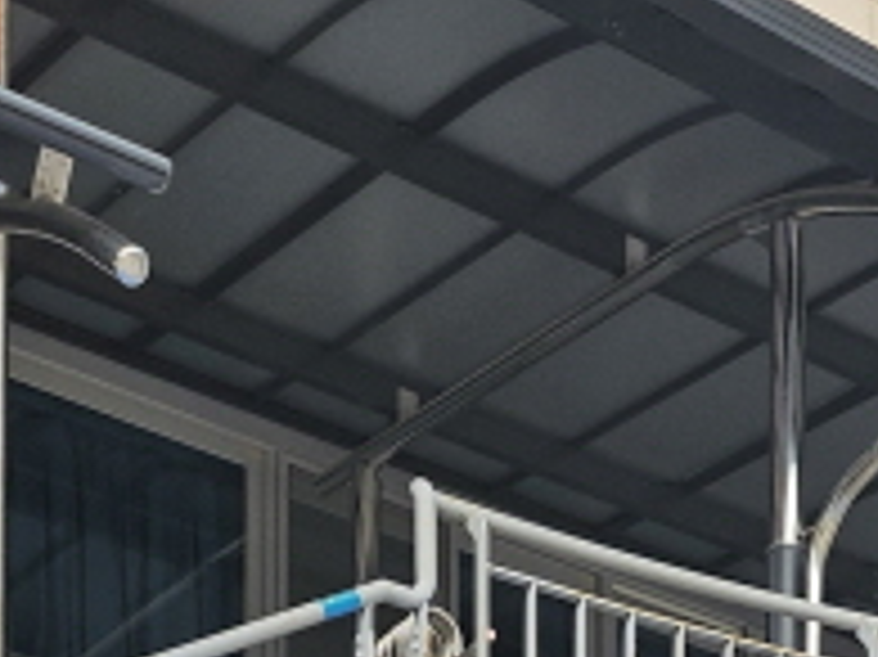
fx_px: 3194
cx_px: 504
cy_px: 1706
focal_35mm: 126
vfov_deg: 9.9
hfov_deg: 15.6
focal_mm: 5
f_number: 1.8
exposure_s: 1/1493
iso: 50
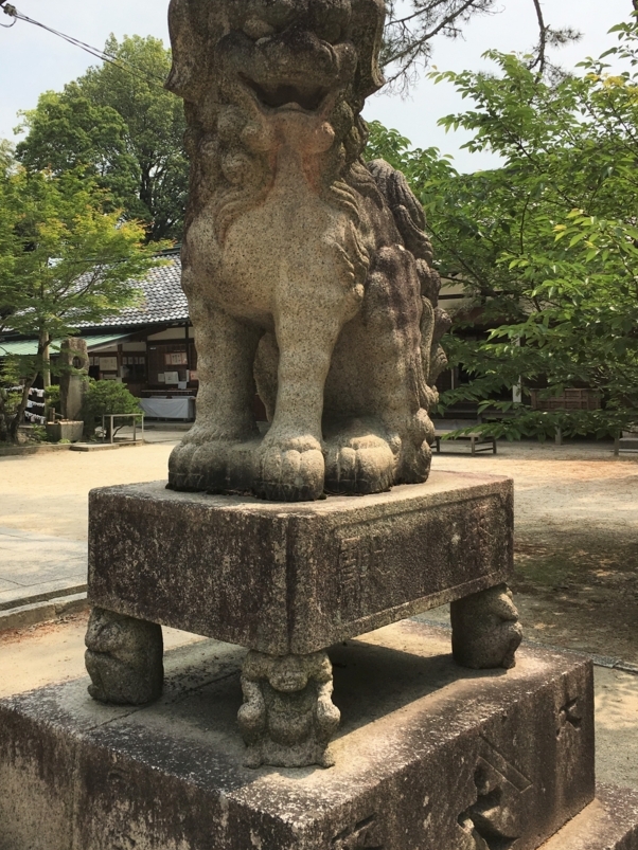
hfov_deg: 38.5
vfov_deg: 50.0
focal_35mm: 37
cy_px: 370
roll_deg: +1.7
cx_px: 250
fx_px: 909
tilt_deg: +0.6
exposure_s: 1/1972
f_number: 2.2
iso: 25
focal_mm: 4.15
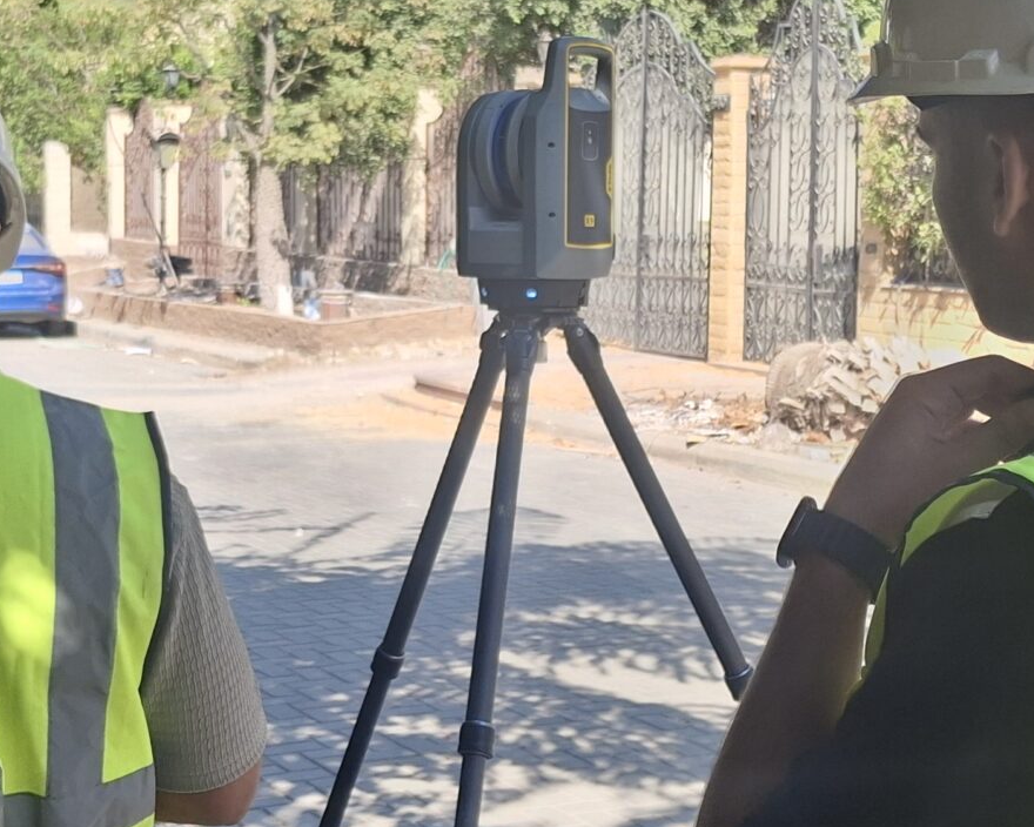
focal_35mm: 71
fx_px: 2173
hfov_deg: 26.7
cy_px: 250
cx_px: 443
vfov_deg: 21.4
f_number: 1.8
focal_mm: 4.69
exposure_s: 1/454
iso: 25
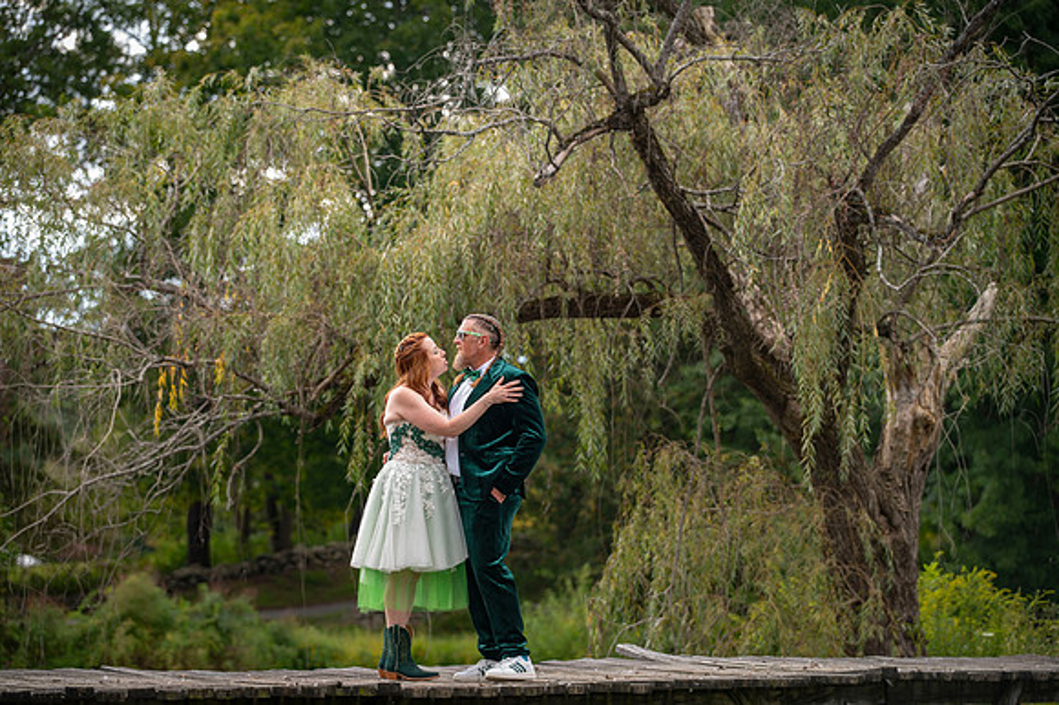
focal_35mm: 109
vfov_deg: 12.6
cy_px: 352
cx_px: 530
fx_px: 3203
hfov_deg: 18.8
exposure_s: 1/125
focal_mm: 105
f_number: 3.2
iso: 50
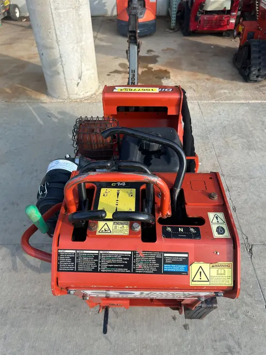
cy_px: 178
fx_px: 266
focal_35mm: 26
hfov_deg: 53.1
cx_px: 133
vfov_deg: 67.3
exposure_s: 1/820
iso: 50
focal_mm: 5.7
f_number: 1.5
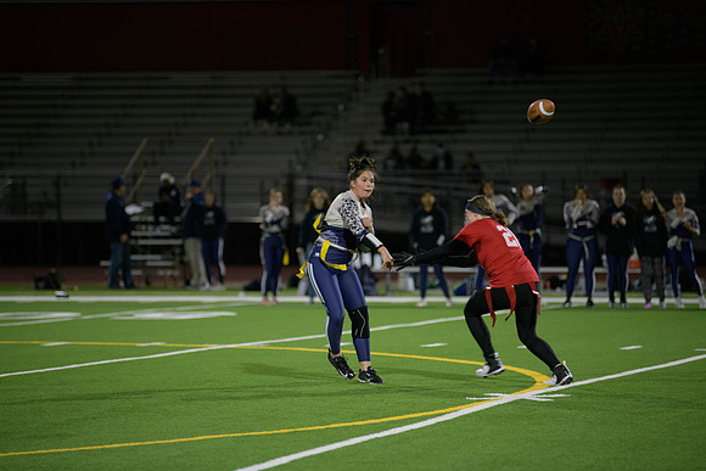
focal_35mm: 175
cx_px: 353
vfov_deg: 7.9
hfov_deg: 11.7
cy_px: 236
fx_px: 3433
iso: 2200
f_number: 2.8
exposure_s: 1/640
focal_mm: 175
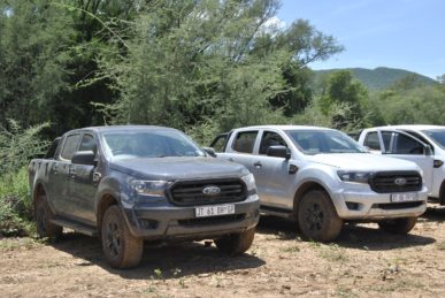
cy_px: 149
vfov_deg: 28.1
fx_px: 594
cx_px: 222
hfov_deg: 41.1
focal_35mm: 48
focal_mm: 32
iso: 400
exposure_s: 1/500
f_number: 11
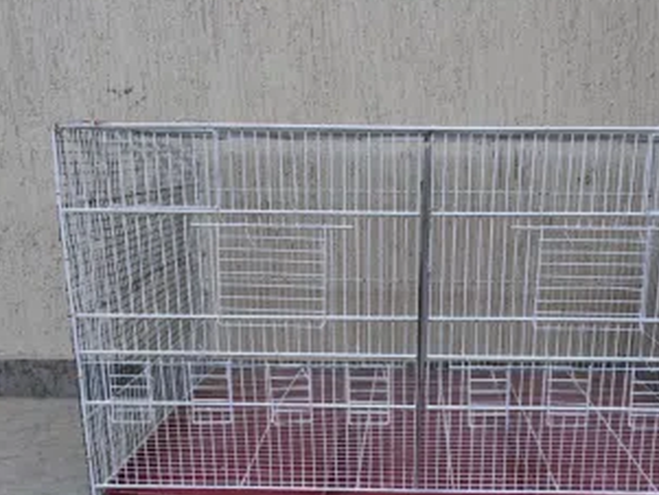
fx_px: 648
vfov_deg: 41.3
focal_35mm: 34
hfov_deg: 53.3
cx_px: 418
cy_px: 326
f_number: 2.2
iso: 40
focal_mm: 1.64
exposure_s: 1/130
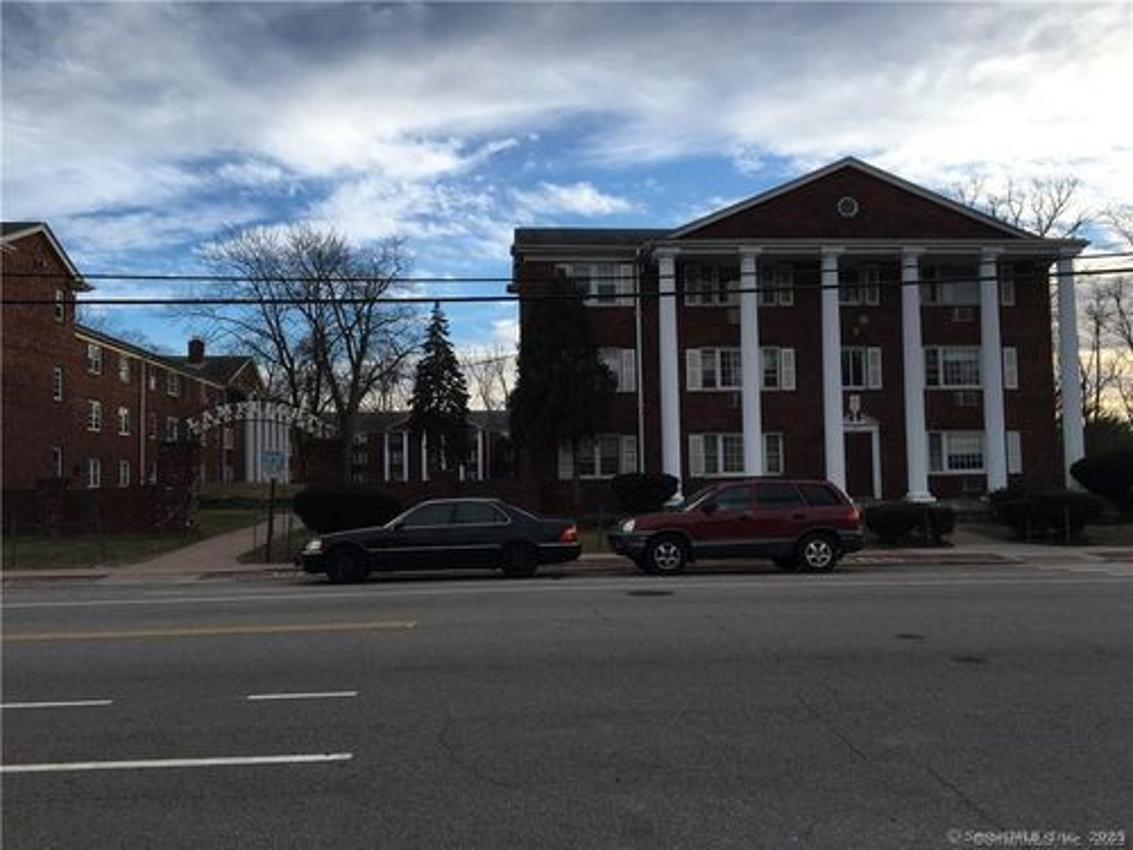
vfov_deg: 48.2
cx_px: 566
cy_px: 425
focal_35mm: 29
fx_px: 949
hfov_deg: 61.7
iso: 25
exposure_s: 1/884
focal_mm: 4.15
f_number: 2.2
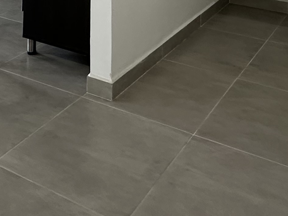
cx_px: 112
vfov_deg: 18.4
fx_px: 499
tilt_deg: +1.6
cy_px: -186
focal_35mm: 60
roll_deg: +2.0
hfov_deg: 32.1
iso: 200
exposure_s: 1/60
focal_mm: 2.22
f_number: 2.2
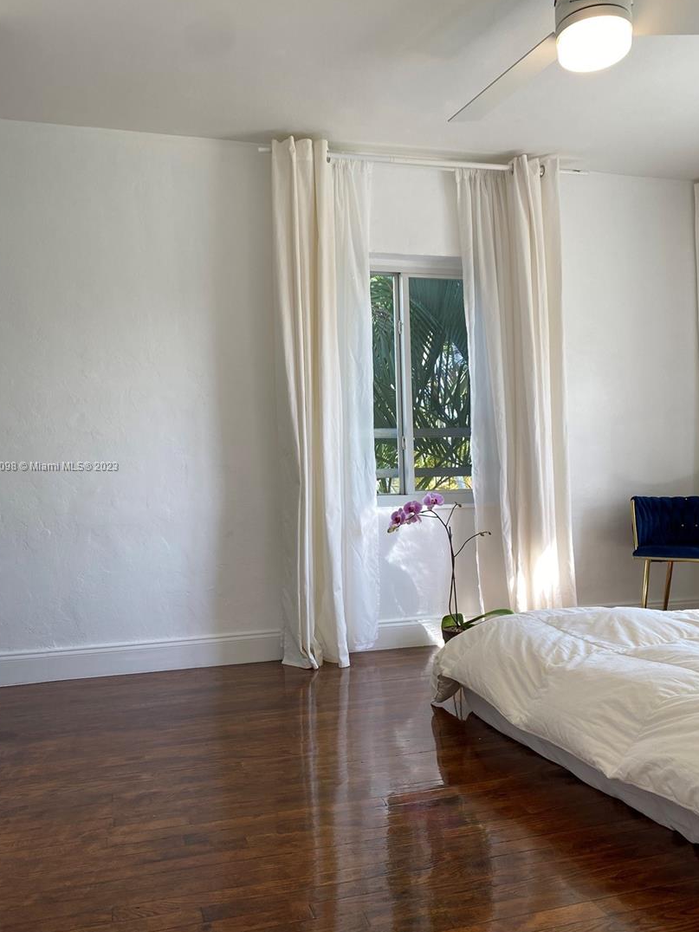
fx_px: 781
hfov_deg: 48.2
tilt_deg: +1.4
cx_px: 349
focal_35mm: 29
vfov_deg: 61.7
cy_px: 467
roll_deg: +2.4
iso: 40
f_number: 1.8
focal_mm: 4.25
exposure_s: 1/120
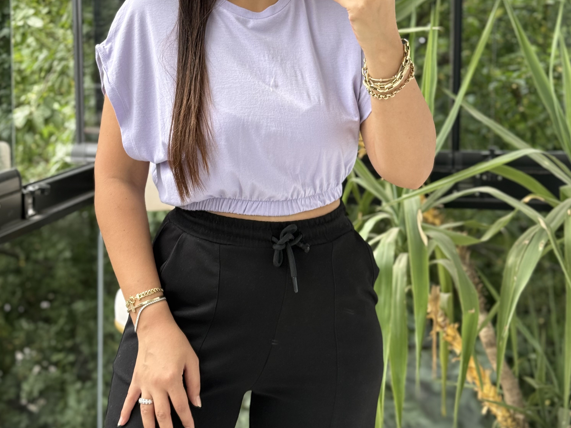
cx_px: 283
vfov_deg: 22.4
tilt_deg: -19.6
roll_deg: +0.6
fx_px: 1072
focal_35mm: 65
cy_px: 124
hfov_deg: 29.8
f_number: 1.78
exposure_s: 1/381
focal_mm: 6.76
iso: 80
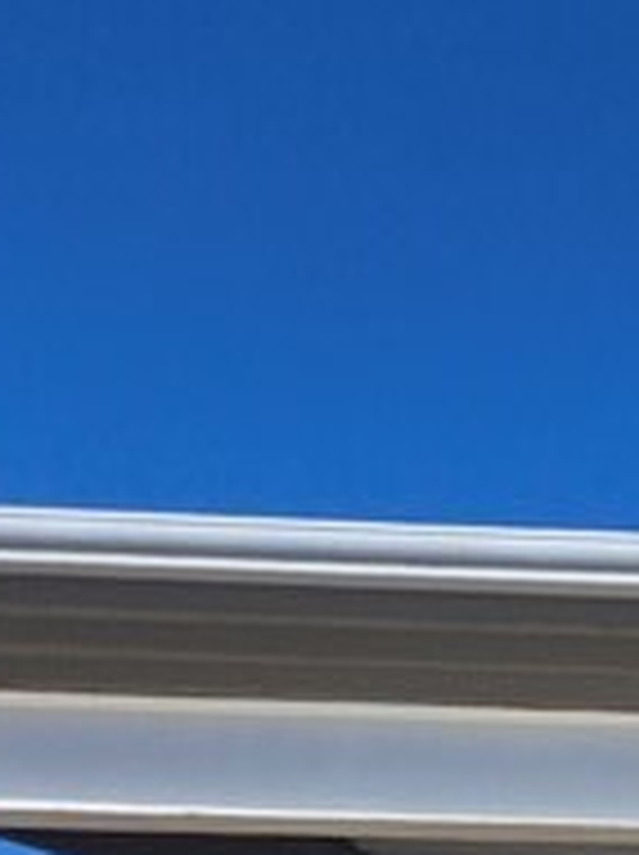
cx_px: 1665
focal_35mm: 124
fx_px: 3059
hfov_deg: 10.0
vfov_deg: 13.8
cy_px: 1647
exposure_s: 1/2259
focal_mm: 5.4
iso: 25
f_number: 1.8
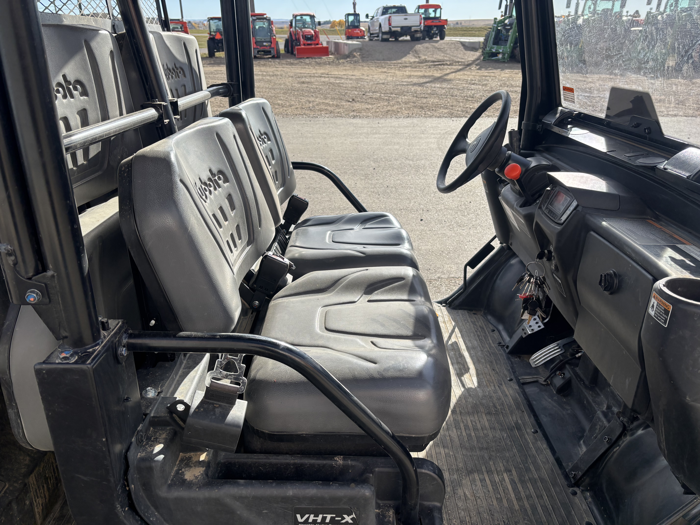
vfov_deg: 53.1
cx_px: 350
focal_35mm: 26
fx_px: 526
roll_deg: +1.0
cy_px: 262
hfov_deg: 67.3
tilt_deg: -24.3
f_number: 1.6
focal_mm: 5.96
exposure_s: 1/1845
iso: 50
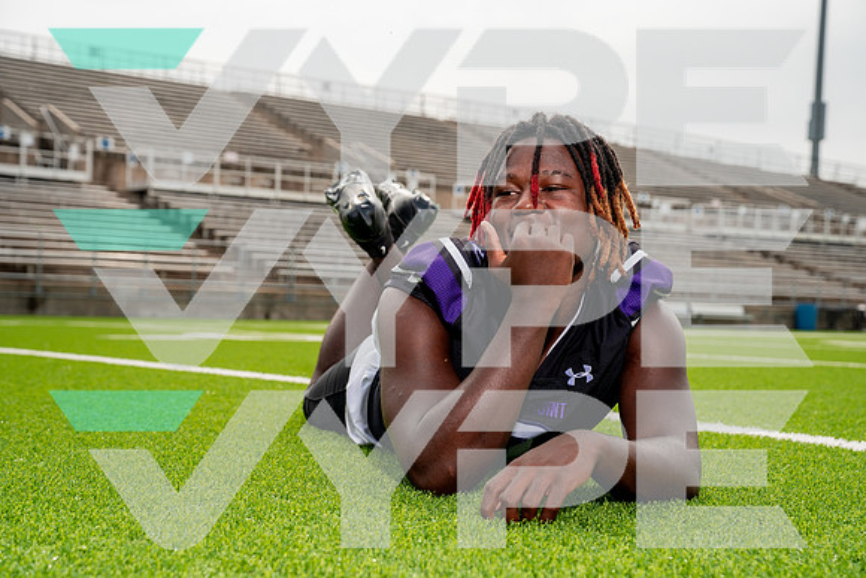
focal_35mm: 55
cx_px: 433
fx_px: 1323
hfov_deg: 36.2
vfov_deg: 24.6
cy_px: 289
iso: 125
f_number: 5.6
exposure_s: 1/800
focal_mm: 55
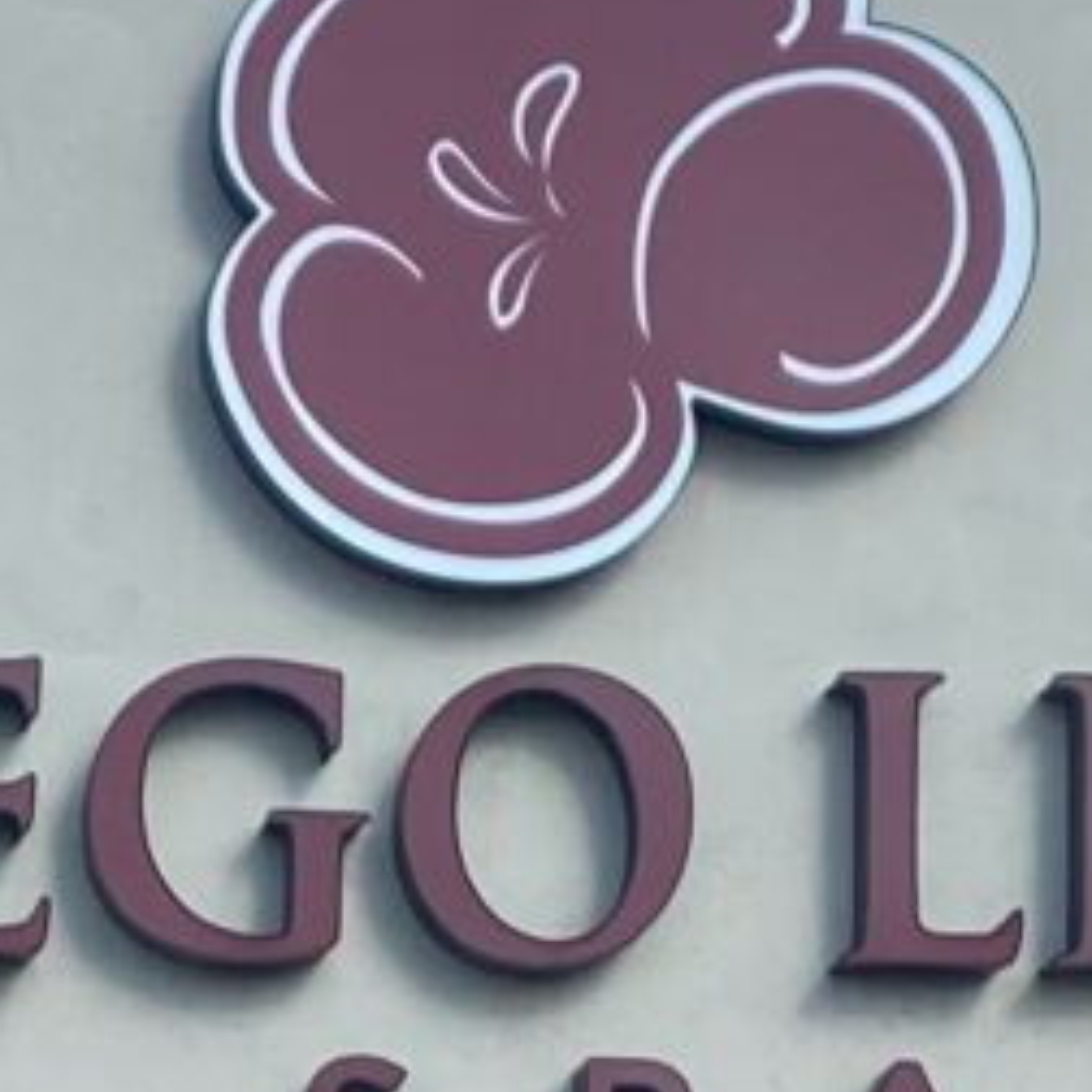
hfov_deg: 9.2
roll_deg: -1.2
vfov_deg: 9.1
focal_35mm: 187
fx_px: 6674
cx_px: -451
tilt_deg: +3.8
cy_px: 1634
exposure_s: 1/2688
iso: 32
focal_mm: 4.25
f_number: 1.8
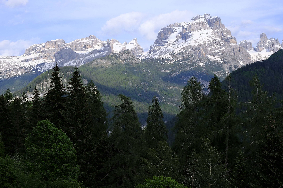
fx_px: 401
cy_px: 94
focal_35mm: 51
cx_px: 142
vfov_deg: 26.5
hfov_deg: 38.9
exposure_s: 1/1250
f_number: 6.4
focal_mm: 34.3
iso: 640
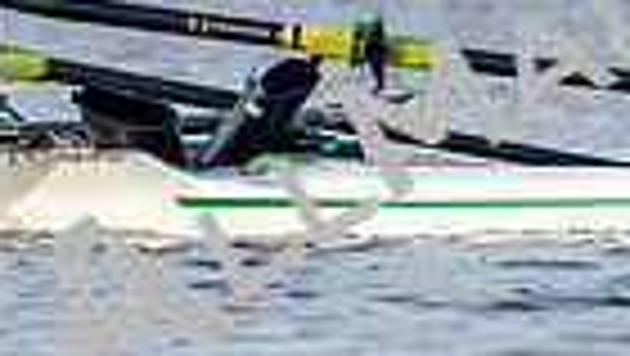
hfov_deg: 0.8
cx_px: -333
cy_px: 2
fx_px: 43550
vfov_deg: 0.5
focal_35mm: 2605
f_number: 6.3
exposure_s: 1/2000
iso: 1000
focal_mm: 600
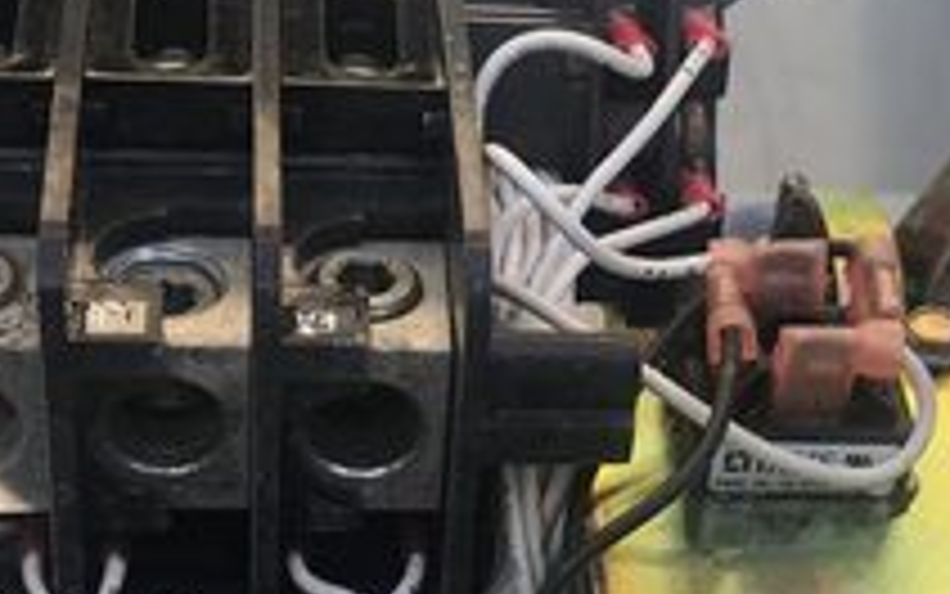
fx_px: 2331
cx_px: 527
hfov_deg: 23.0
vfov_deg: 14.5
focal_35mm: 90
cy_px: 472
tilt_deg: -37.4
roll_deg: -3.6
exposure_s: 1/577
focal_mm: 3.99
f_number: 1.8
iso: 20
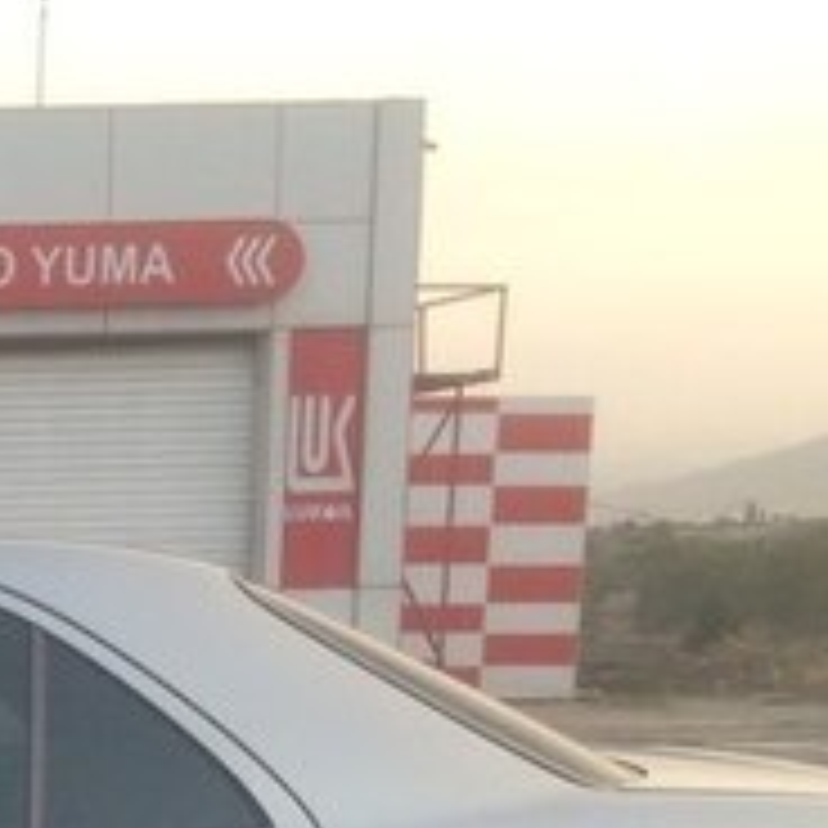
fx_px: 2490
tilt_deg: -8.9
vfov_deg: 17.7
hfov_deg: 16.8
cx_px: -477
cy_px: 1078
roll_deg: -1.2
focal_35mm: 92
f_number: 2.2
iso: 50
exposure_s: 1/100
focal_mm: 4.15
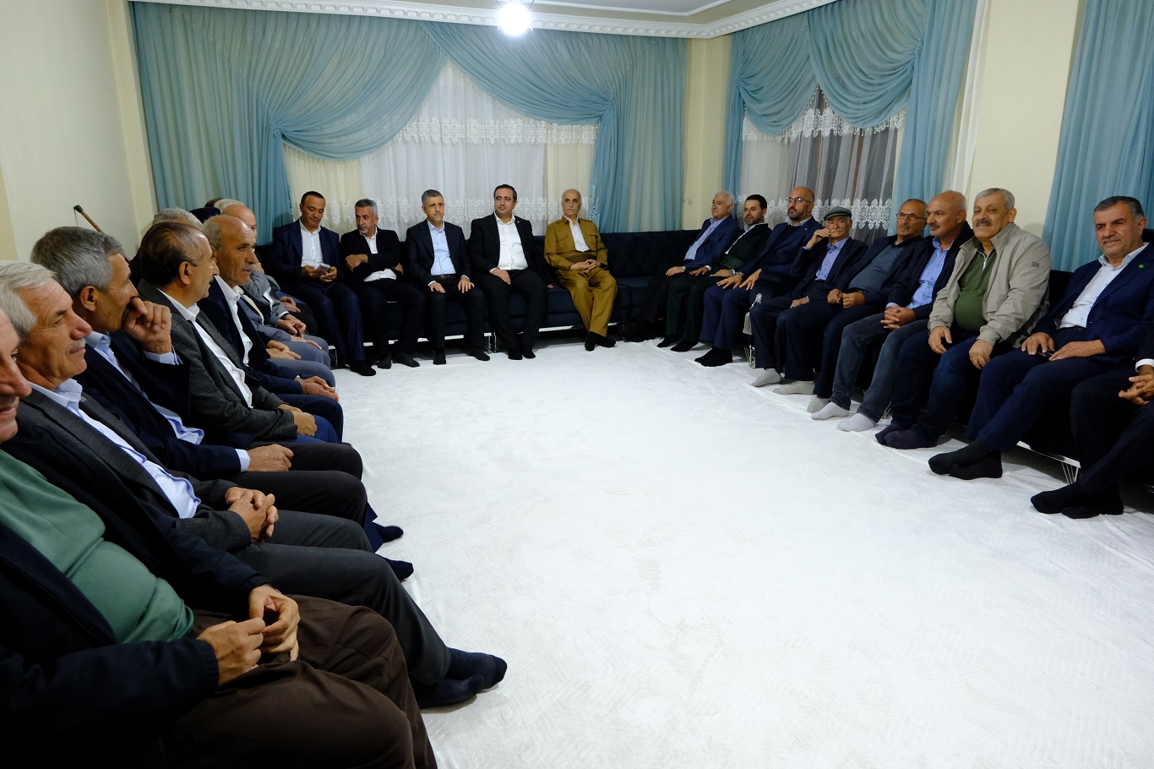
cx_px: 577
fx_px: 769
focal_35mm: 24
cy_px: 384
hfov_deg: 73.8
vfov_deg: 53.1
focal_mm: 16
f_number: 4.5
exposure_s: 1/25
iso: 2500
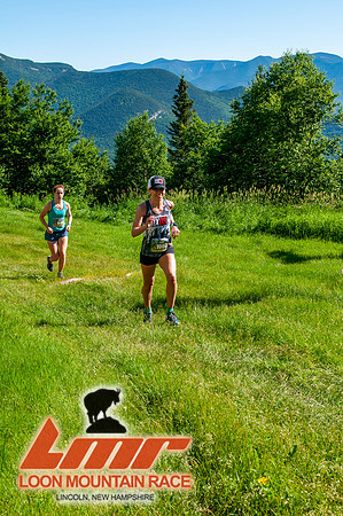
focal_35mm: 51
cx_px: 172
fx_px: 731
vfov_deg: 38.9
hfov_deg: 26.4
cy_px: 258
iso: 200
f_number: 8
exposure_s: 1/400
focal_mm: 34
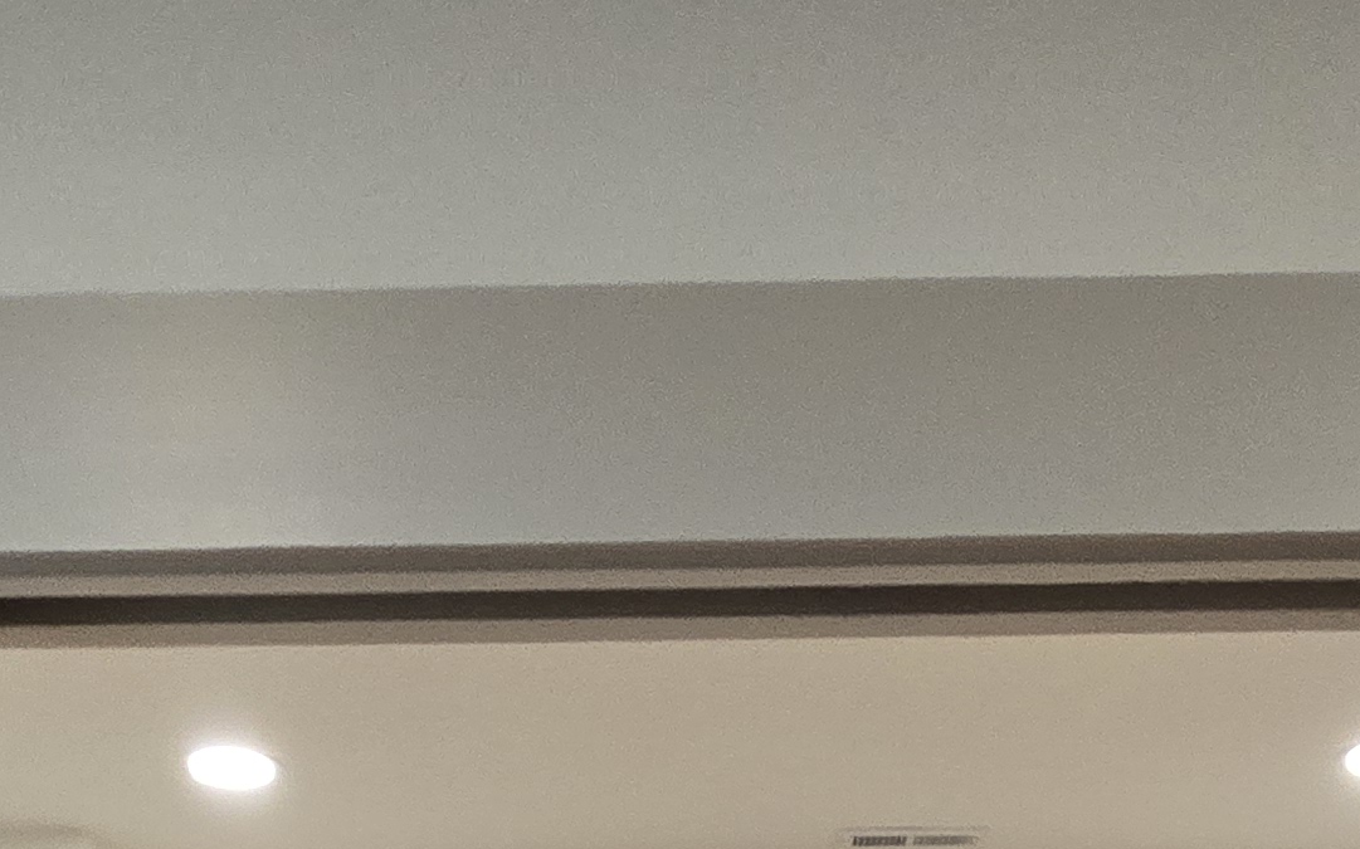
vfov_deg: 17.1
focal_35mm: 51
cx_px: 715
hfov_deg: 39.6
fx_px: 1890
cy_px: 1775
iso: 125
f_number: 2.2
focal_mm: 2.2
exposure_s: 1/60
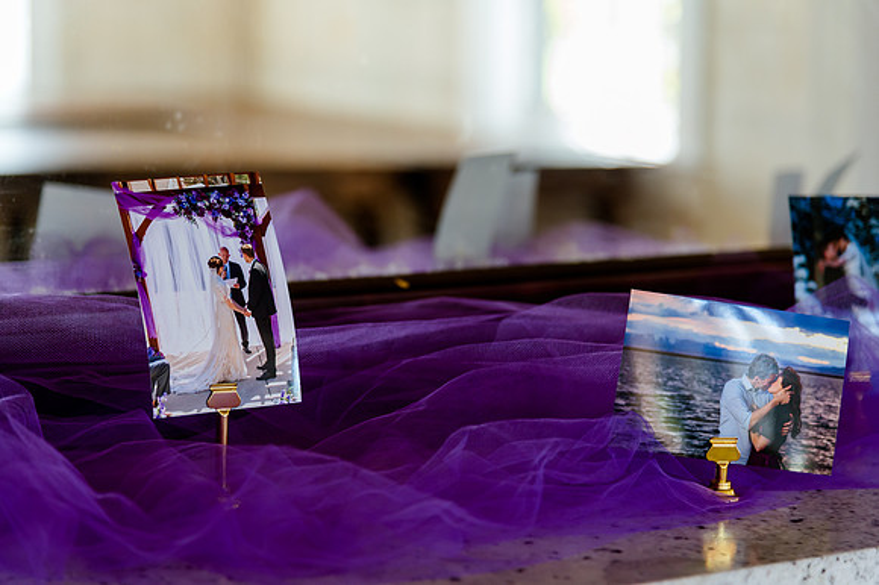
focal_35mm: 120
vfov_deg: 11.4
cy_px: 292
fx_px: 2928
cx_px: 440
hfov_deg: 17.1
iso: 1000
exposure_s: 1/100
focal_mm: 120
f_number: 4
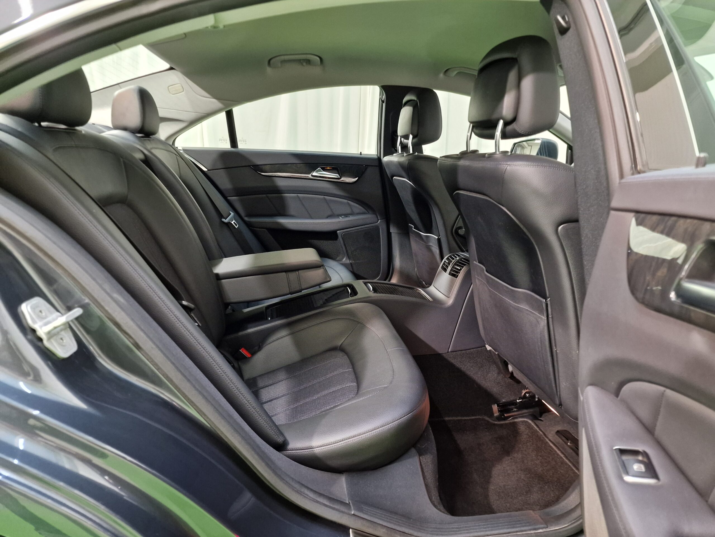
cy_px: 268
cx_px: 358
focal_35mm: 23
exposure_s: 1/25
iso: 500
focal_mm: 6.4
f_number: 1.8
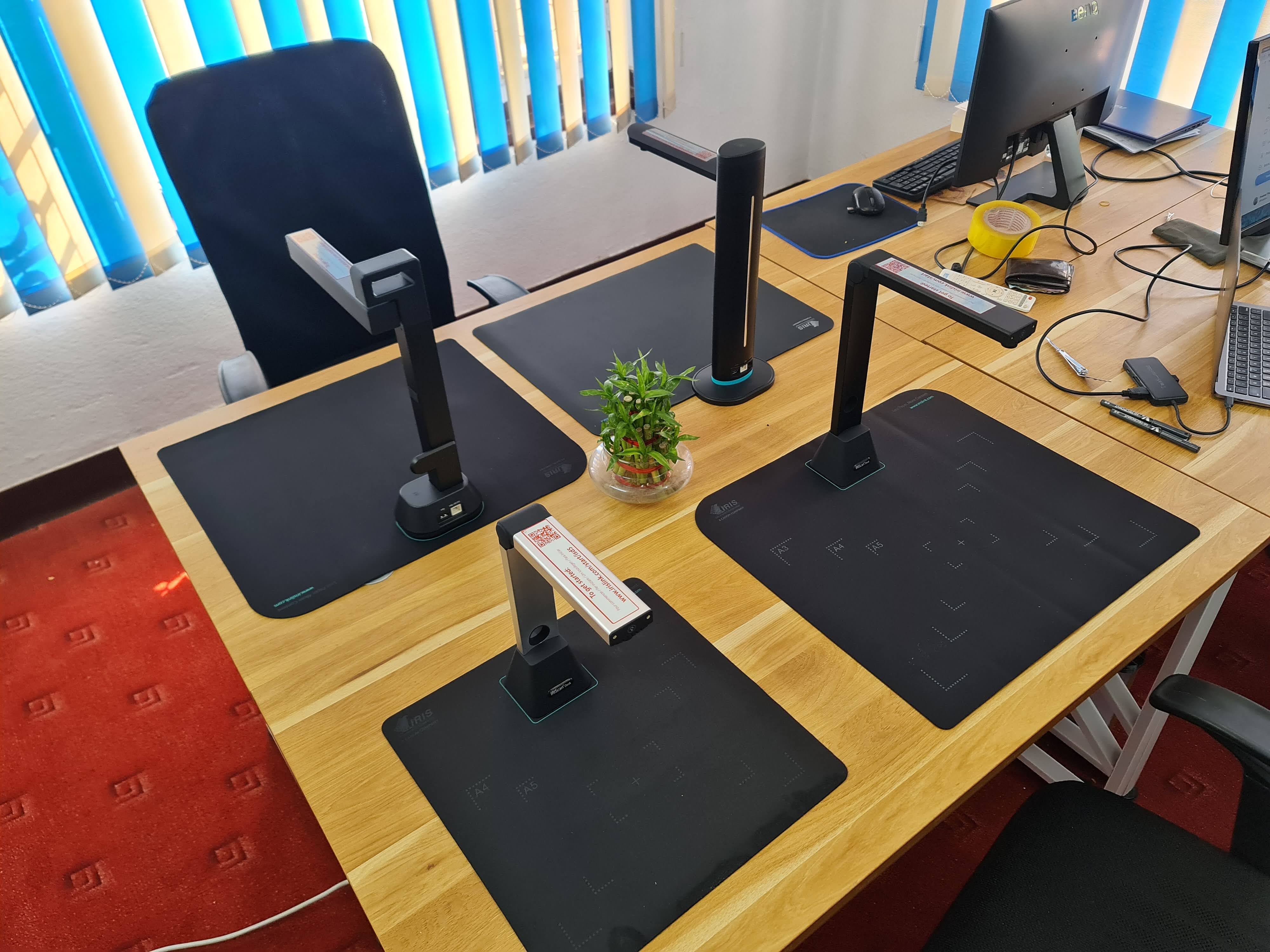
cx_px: 635
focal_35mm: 25
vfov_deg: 54.9
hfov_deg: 69.4
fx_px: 917
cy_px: 476
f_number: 1.8
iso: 320
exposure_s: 1/100
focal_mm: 7
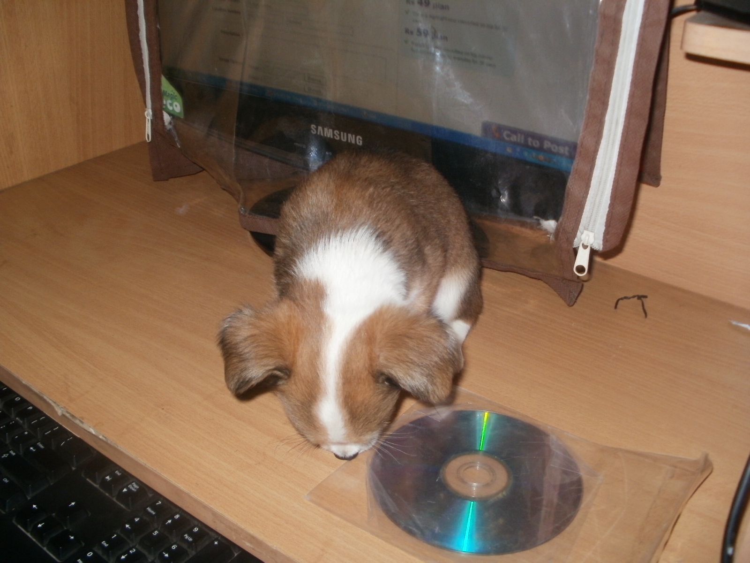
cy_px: 282
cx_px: 375
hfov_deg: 51.4
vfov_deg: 39.7
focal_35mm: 36
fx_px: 780
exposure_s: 1/30
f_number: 3.5
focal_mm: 6.3
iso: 125
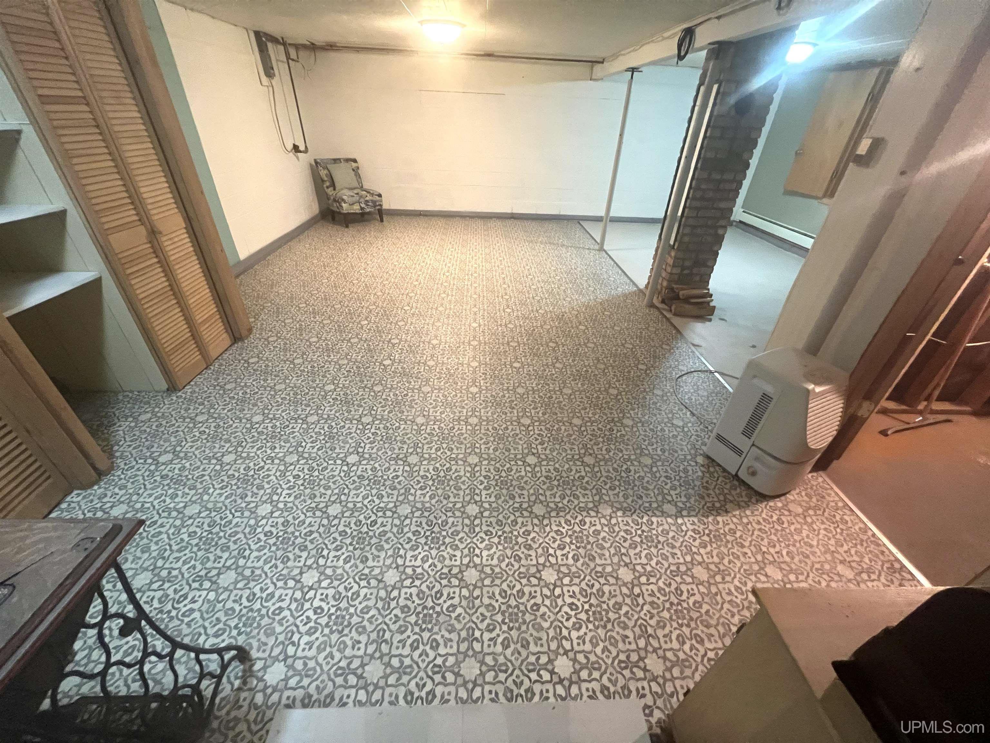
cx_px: 495
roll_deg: -2.1
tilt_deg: -34.0
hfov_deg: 106.2
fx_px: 372
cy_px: 372
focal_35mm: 13
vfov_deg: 89.9
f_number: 1.8
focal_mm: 1.57
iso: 800
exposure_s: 1/60
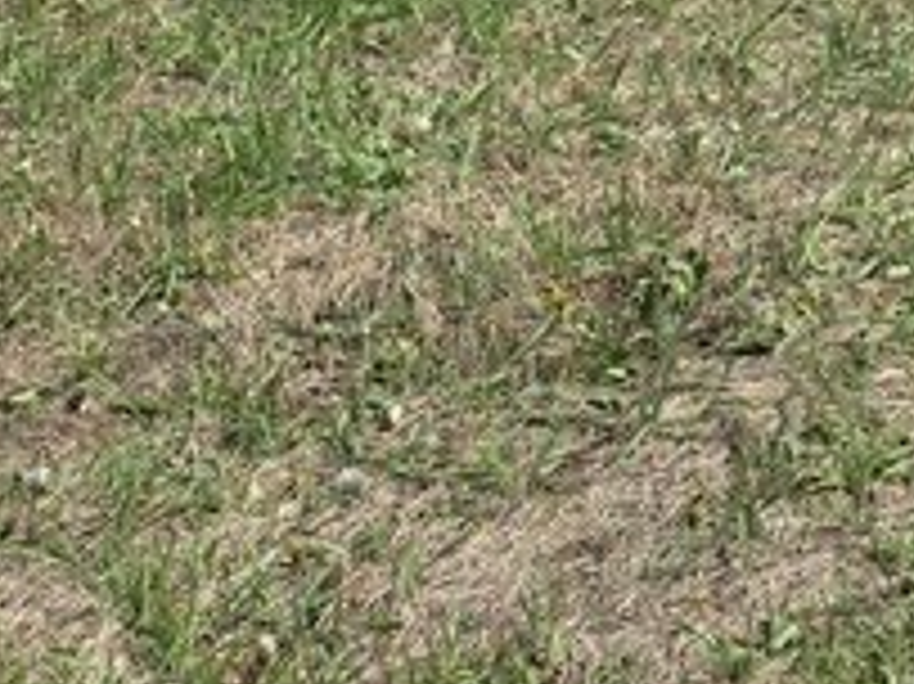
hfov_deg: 14.3
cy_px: -315
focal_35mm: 136
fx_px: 3589
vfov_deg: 10.5
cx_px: 928
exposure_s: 1/6150
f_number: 1.7
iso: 80
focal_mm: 6.3
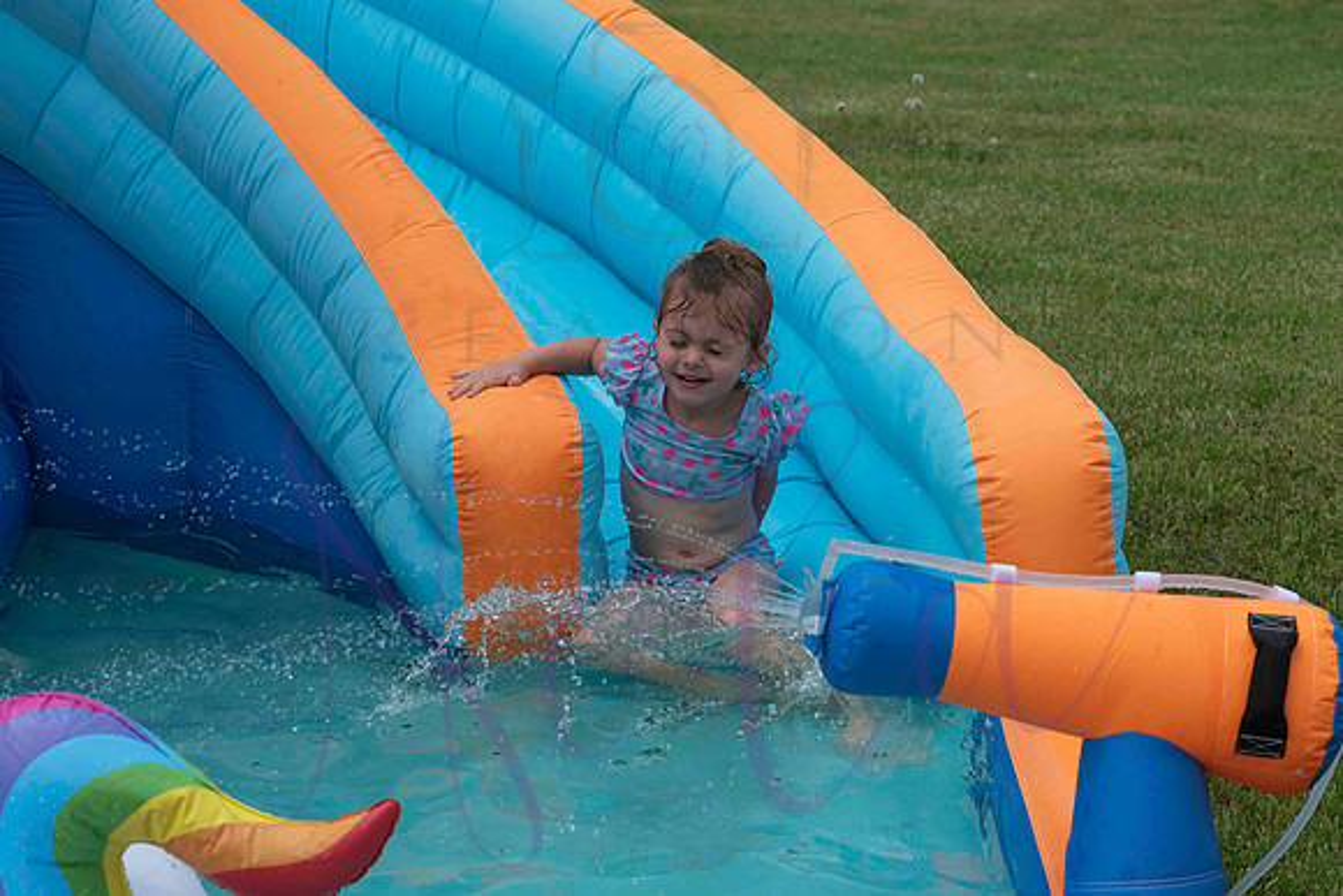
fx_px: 3287
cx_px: 690
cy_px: 436
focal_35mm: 88
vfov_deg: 15.5
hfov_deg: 23.1
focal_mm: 85
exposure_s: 1/1000
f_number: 9
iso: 400
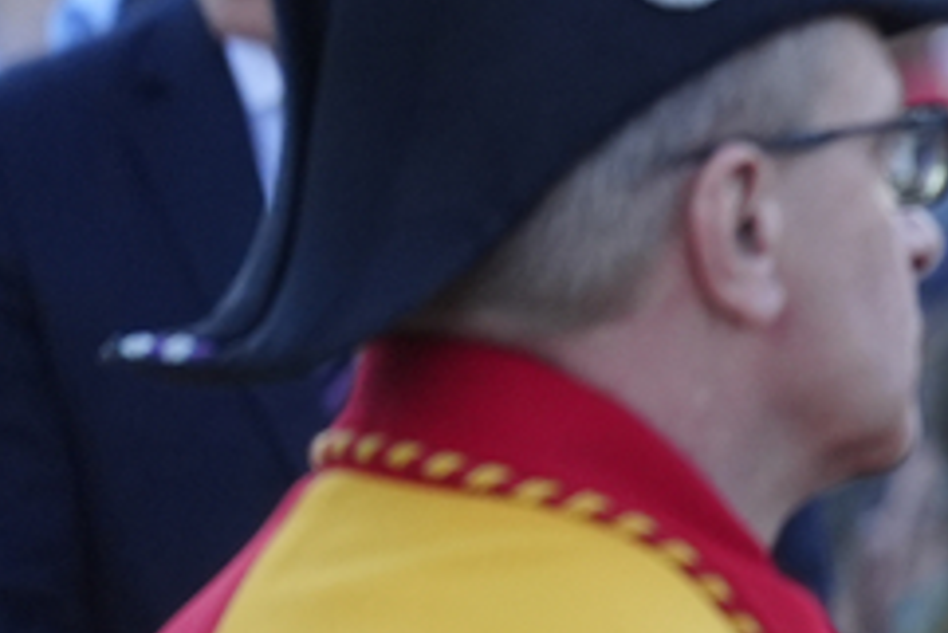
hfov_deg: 2.2
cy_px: 527
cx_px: 2262
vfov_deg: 1.5
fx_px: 24530
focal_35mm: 931
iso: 1250
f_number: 4
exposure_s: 1/800
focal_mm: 187
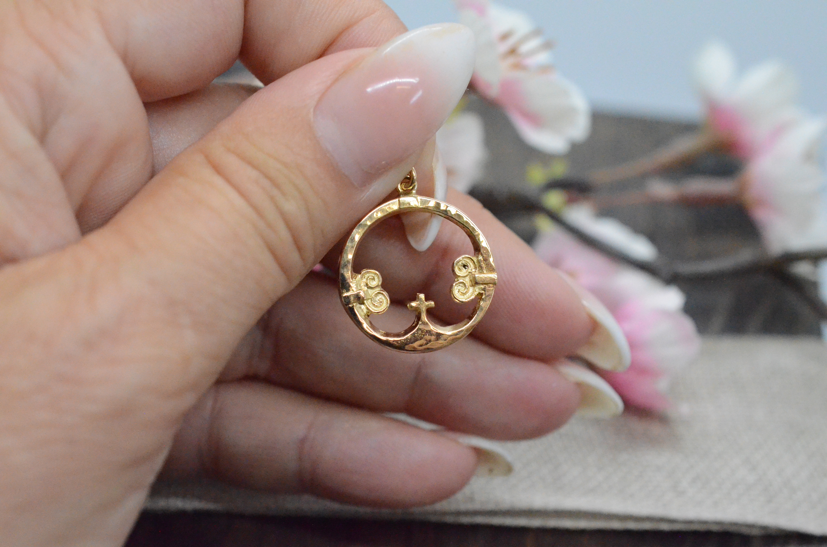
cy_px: 274
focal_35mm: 60
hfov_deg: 33.5
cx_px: 414
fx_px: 1375
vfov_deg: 22.5
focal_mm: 40
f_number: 6.3
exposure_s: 1/3200
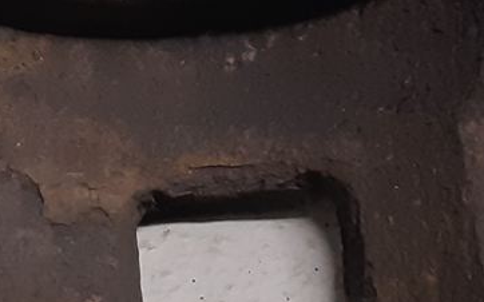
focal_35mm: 156
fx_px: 2057
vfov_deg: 8.3
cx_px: 99
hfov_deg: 13.4
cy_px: -67
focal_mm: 3.93
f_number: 1.7
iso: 160
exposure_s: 1/50
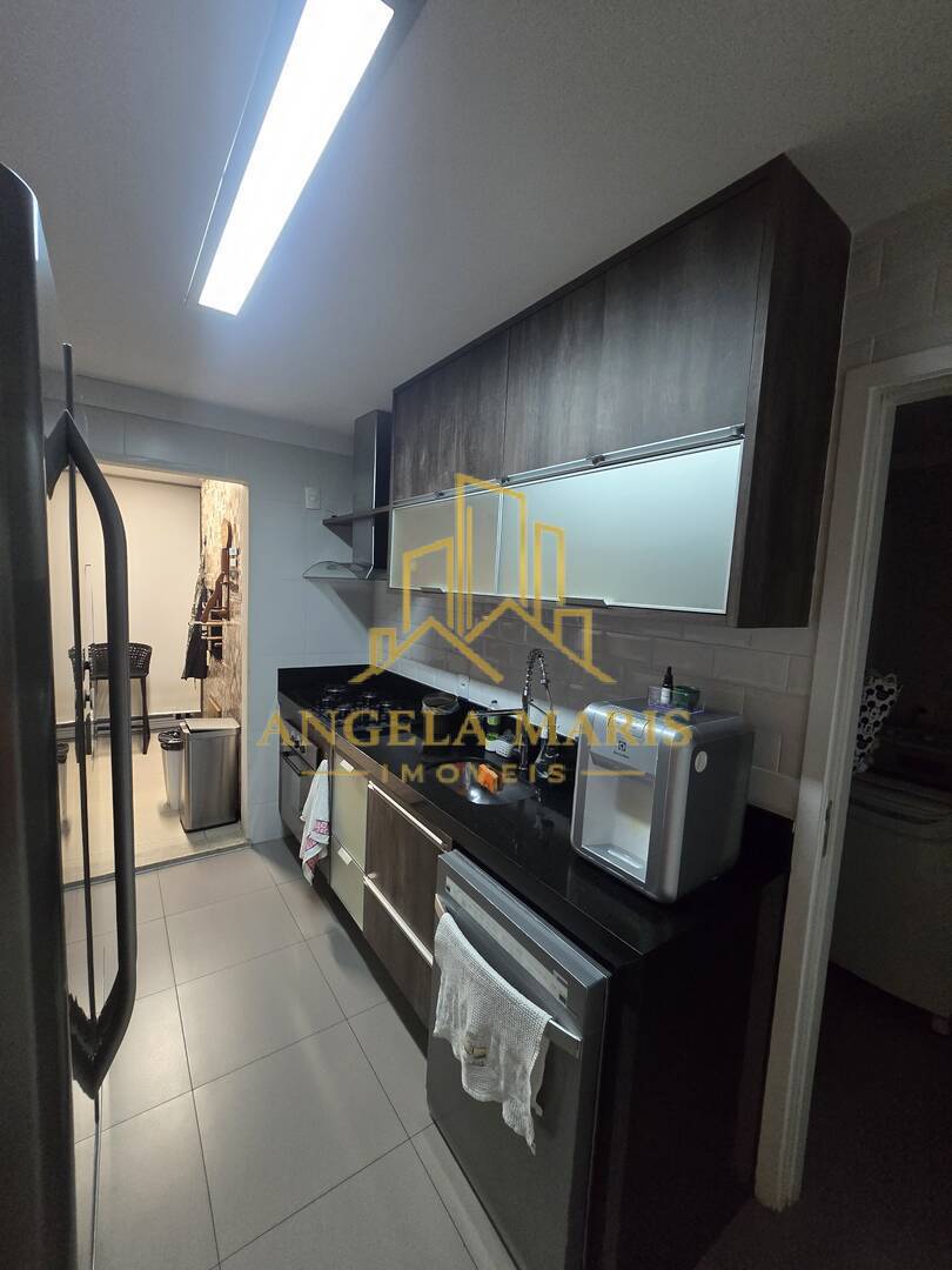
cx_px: 476
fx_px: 477
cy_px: 635
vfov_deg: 106.2
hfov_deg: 89.9
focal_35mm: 13
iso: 800
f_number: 2.2
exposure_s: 1/60
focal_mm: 2.2
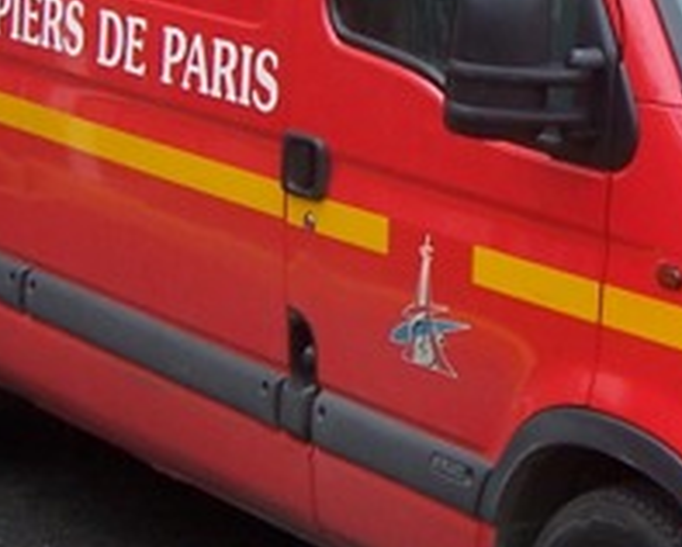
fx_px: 3172
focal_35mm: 157
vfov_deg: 9.8
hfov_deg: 12.2
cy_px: 156
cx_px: 651
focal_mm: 7.3
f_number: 3.3
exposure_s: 1/90
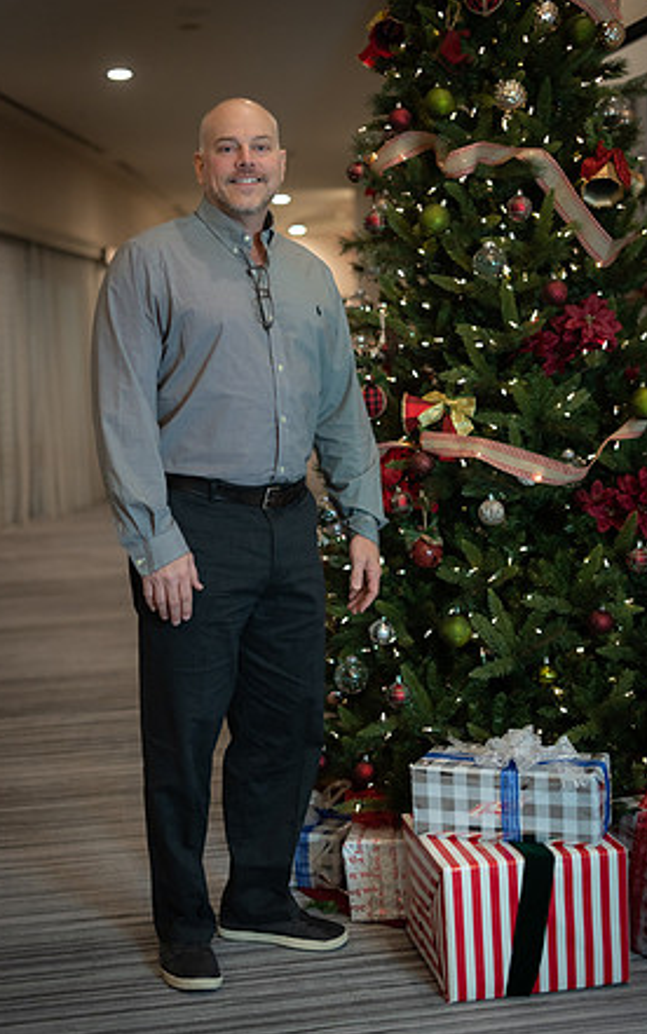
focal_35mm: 52
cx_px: 319
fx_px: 1466
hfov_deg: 24.9
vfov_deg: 38.9
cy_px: 525
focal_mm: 50
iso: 1250
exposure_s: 1/320
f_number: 1.8
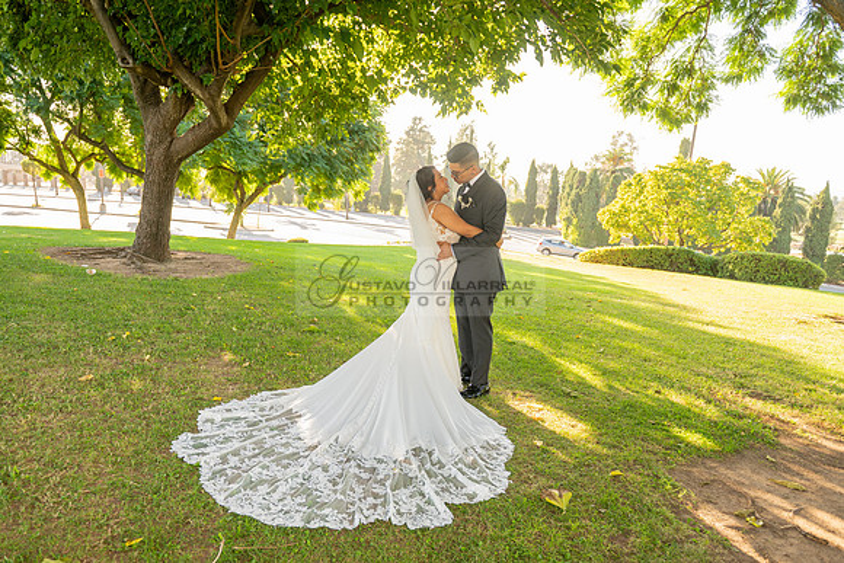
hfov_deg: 68.9
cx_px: 384
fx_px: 614
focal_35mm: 26
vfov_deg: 49.2
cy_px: 307
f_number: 3.5
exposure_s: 1/200
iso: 200
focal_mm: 24
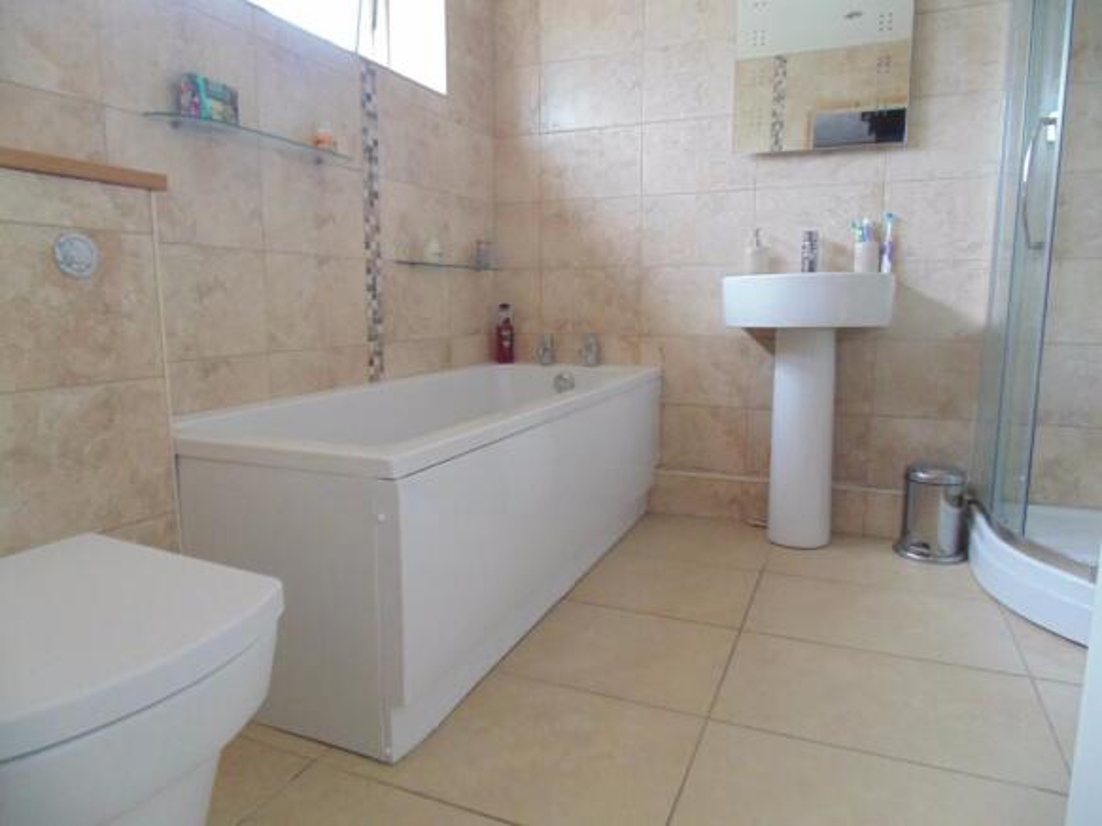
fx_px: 700
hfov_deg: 76.4
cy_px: 413
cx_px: 551
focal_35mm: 22
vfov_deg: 61.1
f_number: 3.1
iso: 400
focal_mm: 4
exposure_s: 1/25
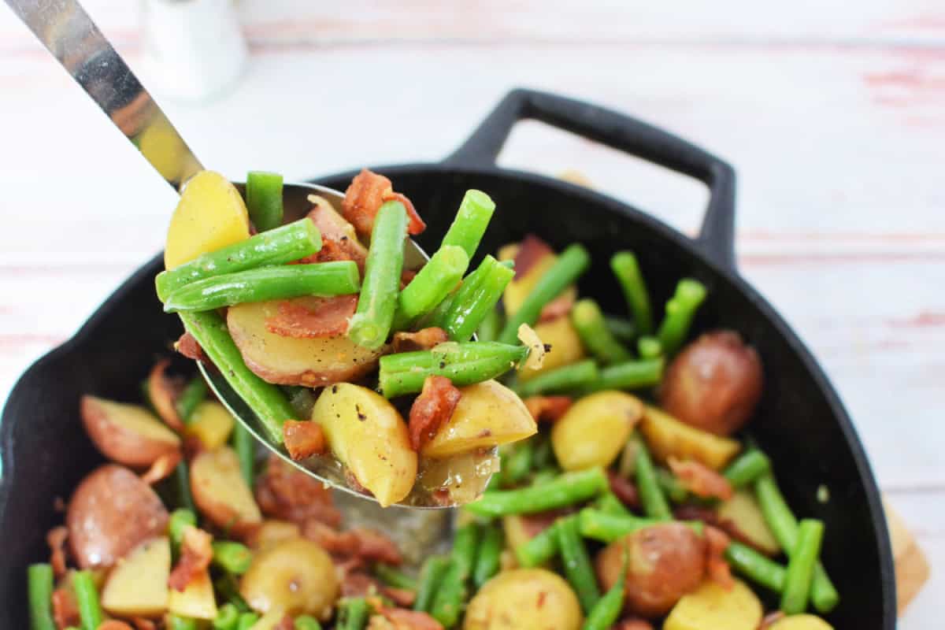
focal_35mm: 52
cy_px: 315
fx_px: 1378
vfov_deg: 25.8
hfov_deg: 37.9
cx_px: 472
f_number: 3.5
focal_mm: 35
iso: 800
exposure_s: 1/50
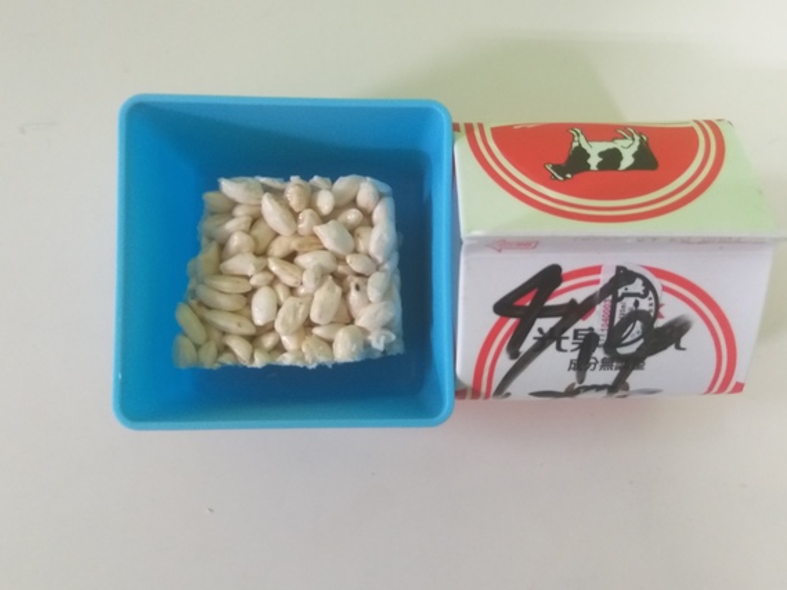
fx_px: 728
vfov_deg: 44.2
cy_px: 281
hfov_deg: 56.8
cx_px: 411
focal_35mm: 32
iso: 250
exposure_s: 1/24
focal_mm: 3.93
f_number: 1.7
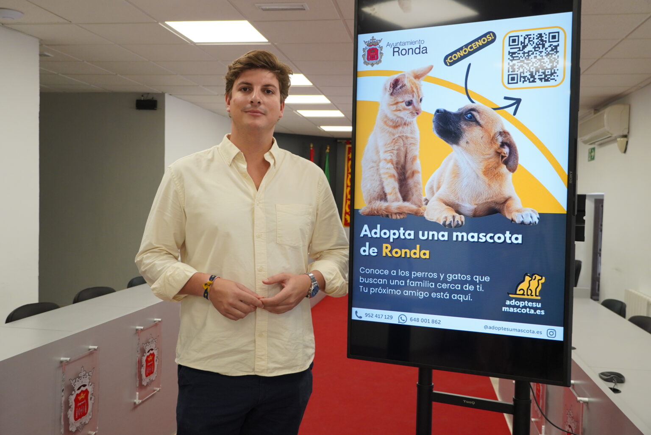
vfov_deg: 36.9
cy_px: 218
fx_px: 651
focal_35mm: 36
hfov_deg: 53.1
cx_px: 326
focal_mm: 24
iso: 800
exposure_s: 1/160
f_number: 4
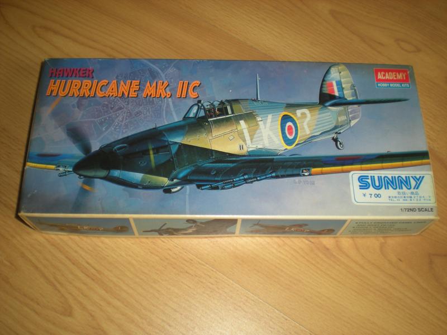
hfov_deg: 49.0
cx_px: 224
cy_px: 168
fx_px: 491
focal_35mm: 38
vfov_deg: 37.7
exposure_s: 1/30
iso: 64
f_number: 3.1
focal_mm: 6.3
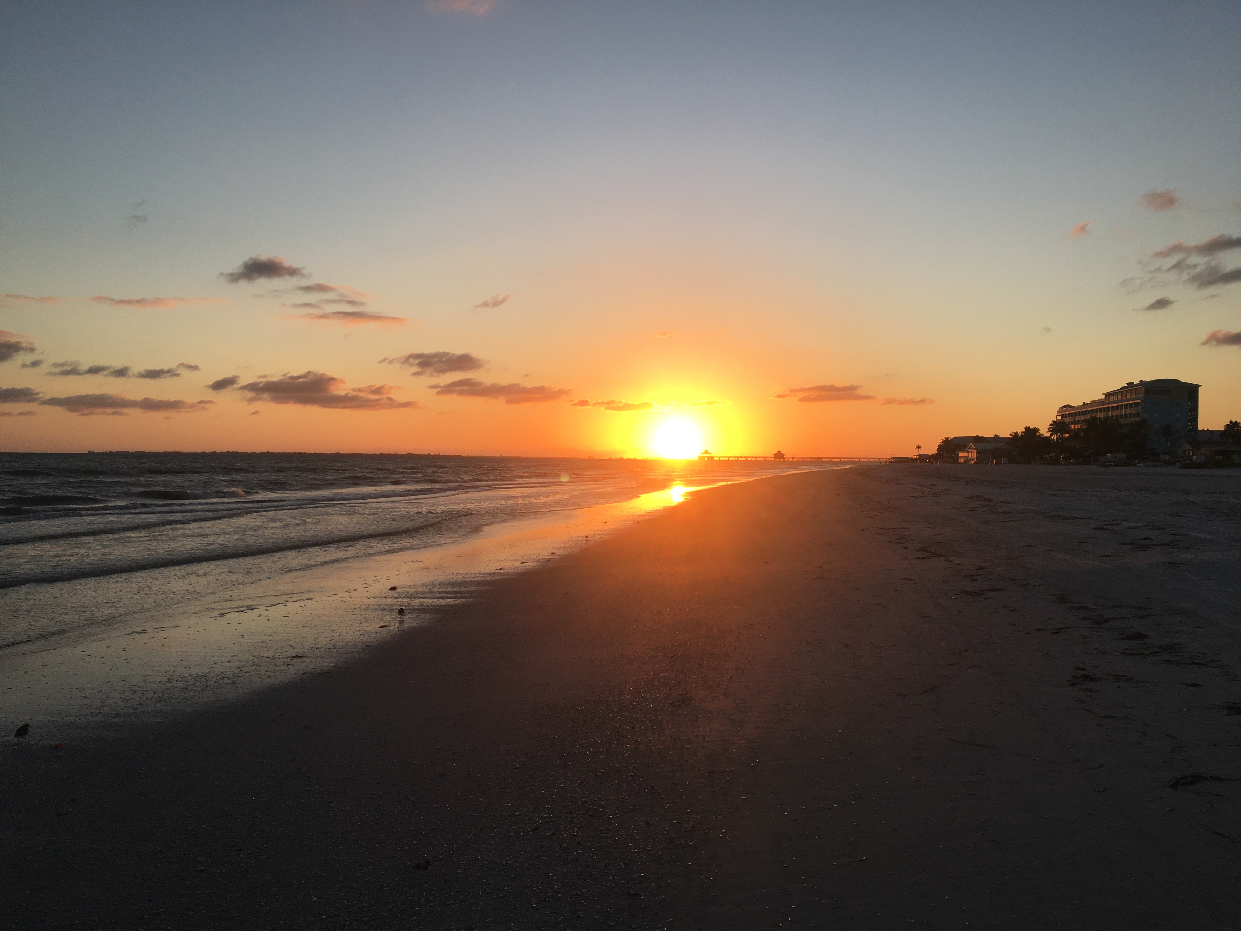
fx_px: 1040
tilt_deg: -0.1
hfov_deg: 61.7
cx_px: 620
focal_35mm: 29
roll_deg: -0.6
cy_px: 466
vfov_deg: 48.2
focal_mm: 4.15
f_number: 2.2
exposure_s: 1/827
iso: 25
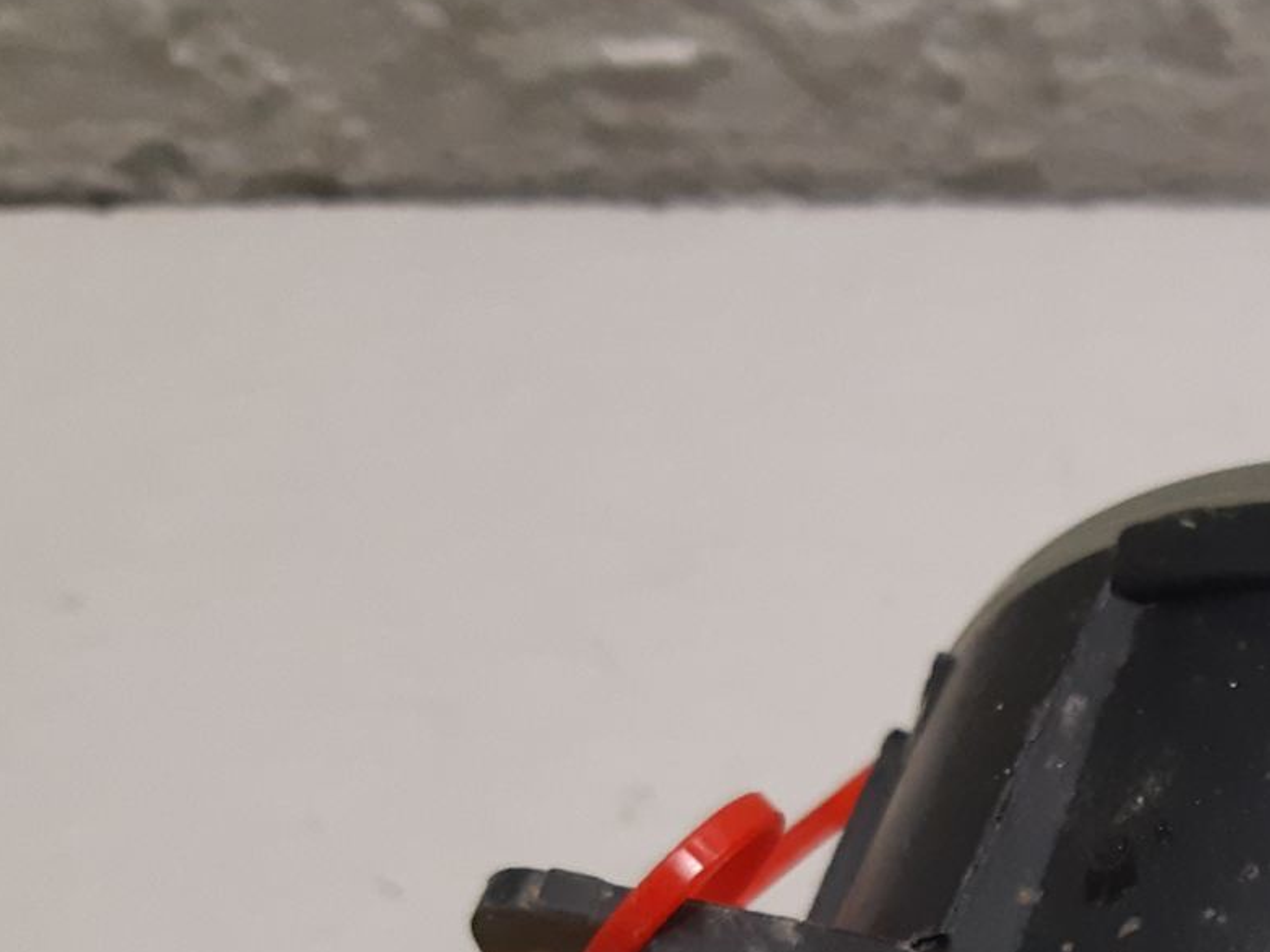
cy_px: 1171
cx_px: 1264
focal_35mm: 68
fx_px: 2494
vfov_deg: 20.1
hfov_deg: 27.0
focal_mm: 3.93
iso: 160
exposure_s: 1/50
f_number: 1.7
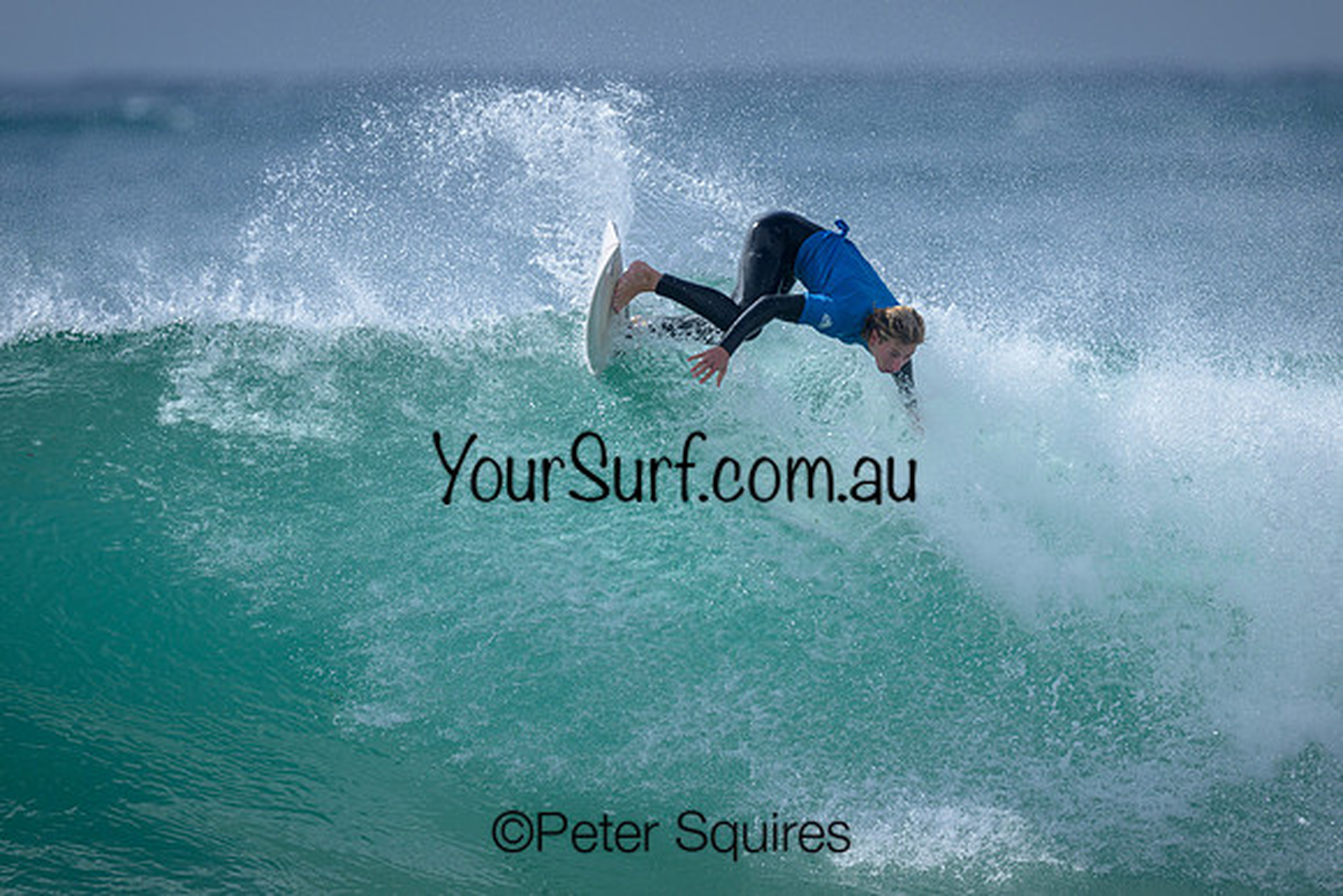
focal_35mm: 800
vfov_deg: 1.7
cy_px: 448
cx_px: 672
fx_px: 29850
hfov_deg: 2.6
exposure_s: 1/2000
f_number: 6.3
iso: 280
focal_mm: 800
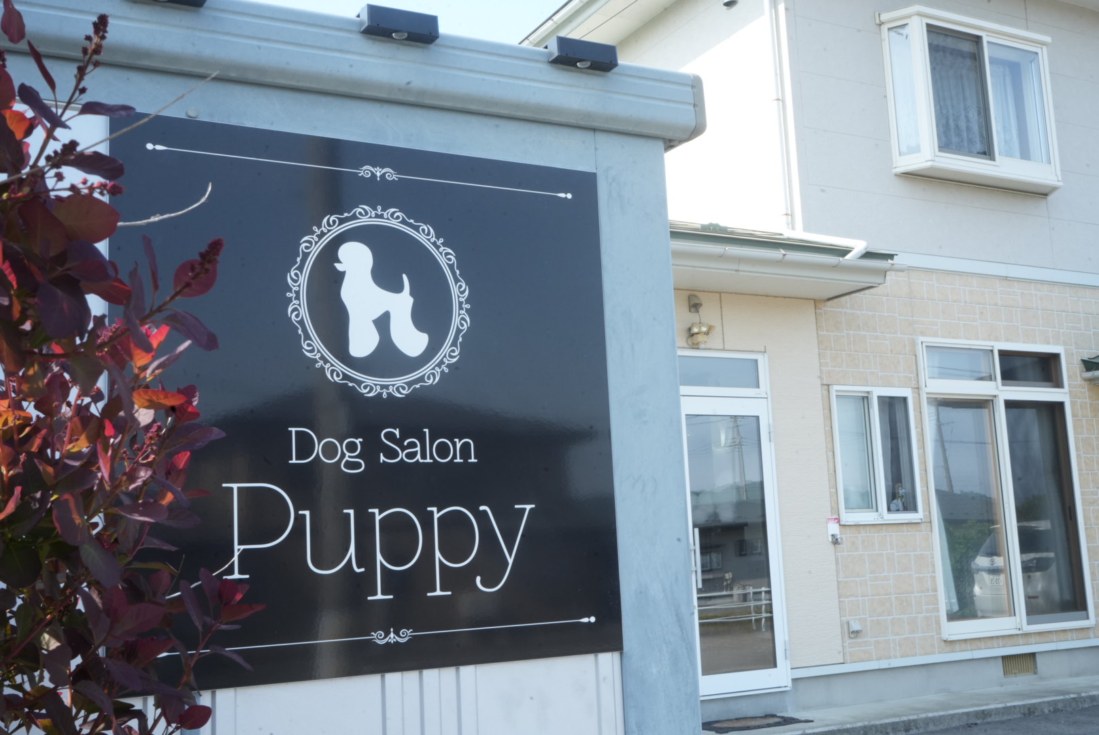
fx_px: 1161
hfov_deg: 50.7
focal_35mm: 38
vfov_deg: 35.1
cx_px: 550
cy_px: 368
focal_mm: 38
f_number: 25
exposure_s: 1/80
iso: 1000
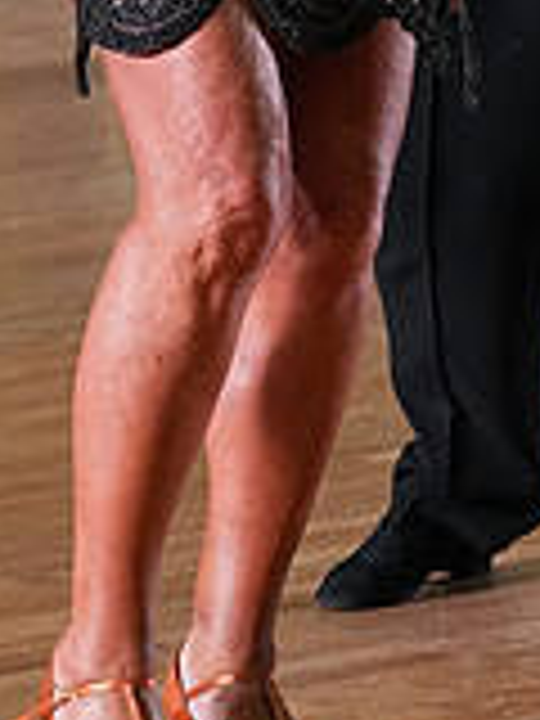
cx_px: 313
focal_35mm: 327
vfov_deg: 6.0
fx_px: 6801
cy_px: -320
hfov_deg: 4.5
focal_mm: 94
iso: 8000
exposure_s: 1/400
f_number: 5.6
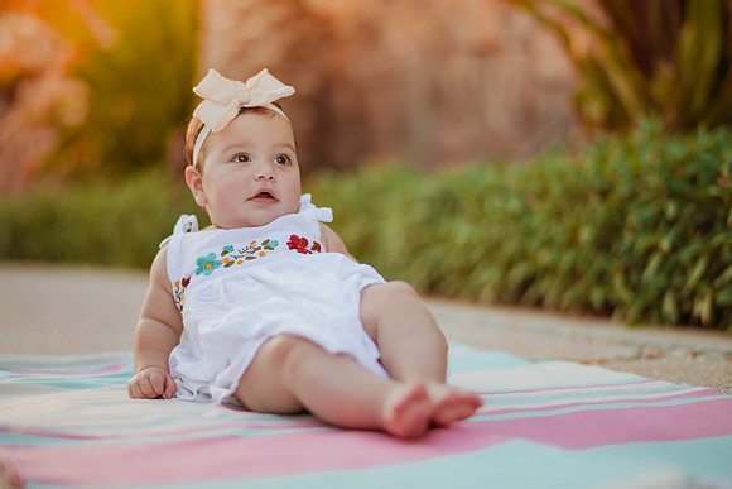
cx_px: 366
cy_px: 244
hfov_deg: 34.5
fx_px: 1180
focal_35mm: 58
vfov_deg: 23.4
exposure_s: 1/640
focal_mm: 58
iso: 125
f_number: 1.4
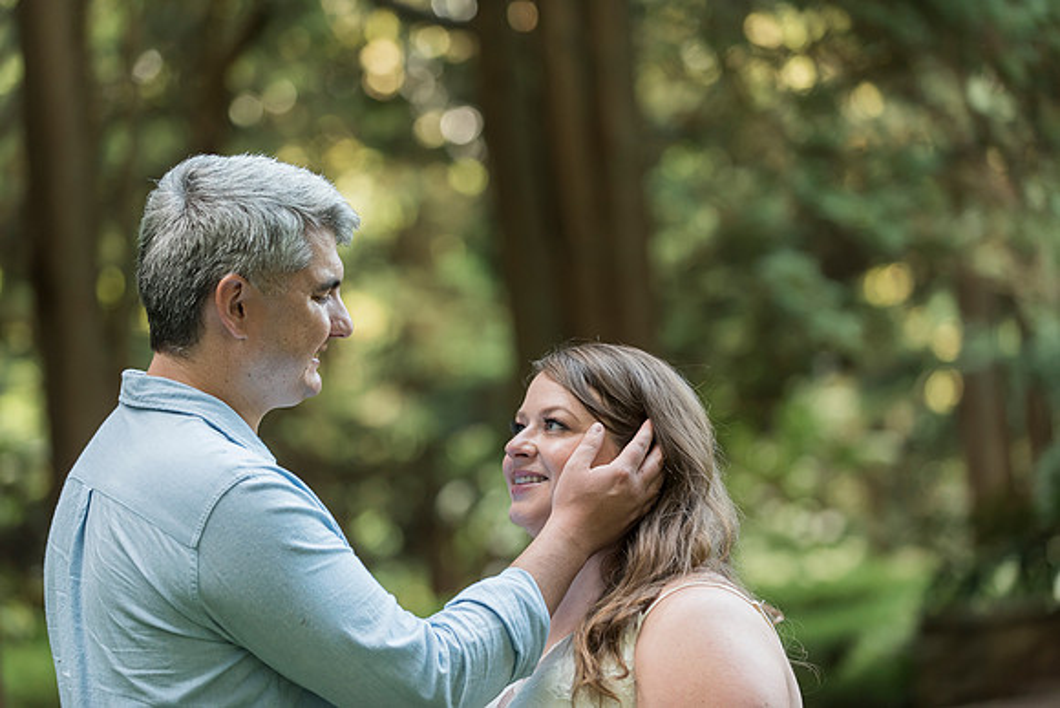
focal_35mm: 120
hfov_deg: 17.1
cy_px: 354
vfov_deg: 11.4
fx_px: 3534
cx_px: 530
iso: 800
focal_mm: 120
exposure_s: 1/250
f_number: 2.8
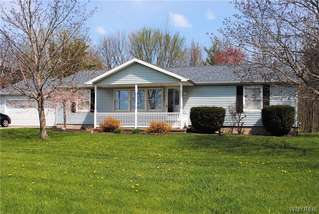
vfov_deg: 37.0
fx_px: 319
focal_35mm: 36
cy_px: 107
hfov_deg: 53.1
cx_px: 160
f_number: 7.1
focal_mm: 24
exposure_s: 1/400
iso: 100
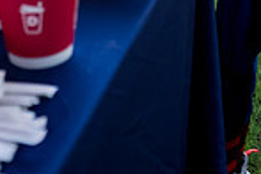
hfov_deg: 19.8
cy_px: -185
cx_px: 169
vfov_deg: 11.8
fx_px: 747
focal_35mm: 103
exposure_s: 1/1000
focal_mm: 24
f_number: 2.8
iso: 1600
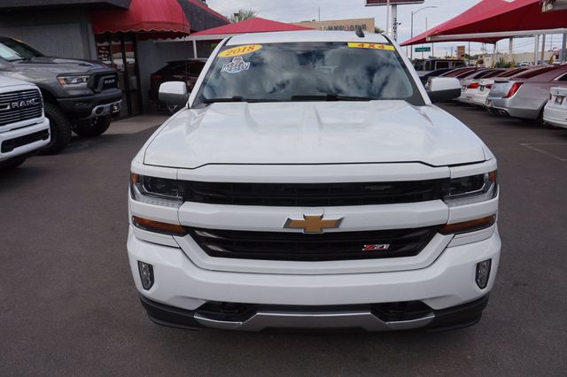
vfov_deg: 41.7
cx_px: 284
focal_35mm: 32
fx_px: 496
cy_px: 188
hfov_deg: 59.5
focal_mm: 21
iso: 100
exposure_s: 1/250
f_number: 8
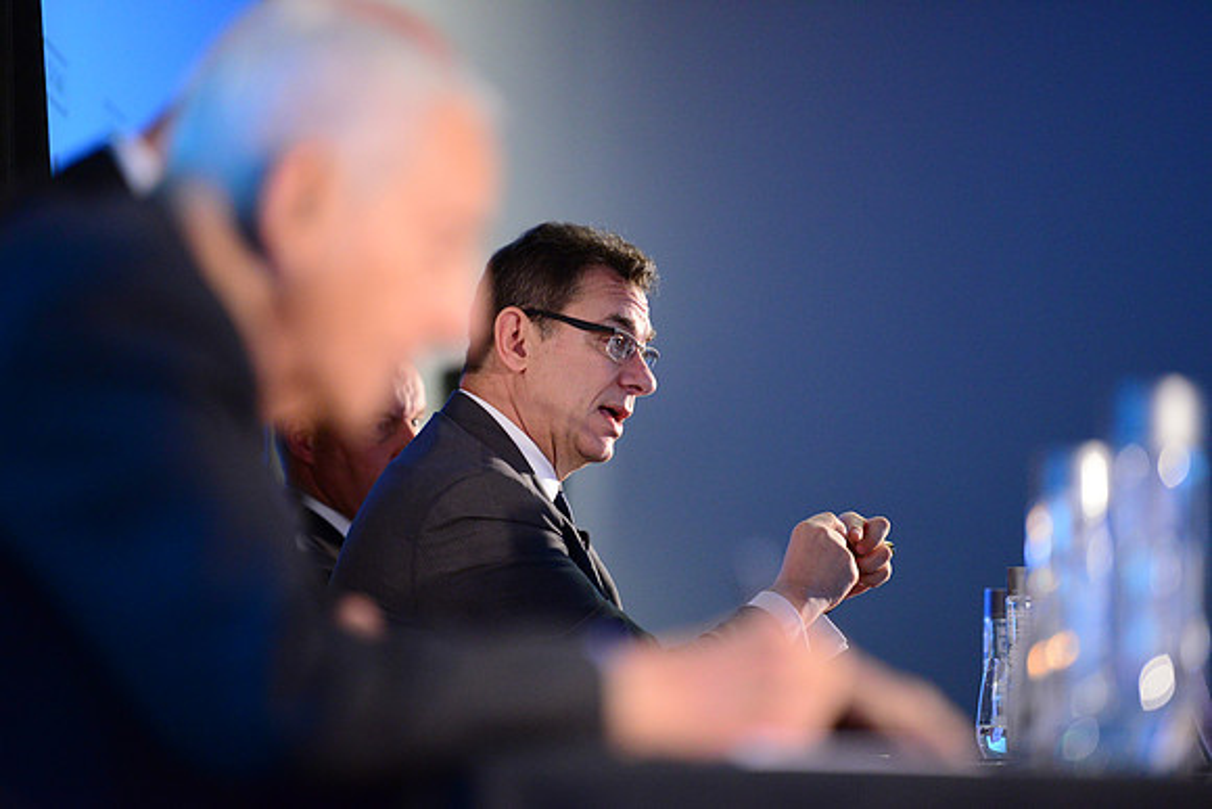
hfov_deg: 10.3
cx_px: 606
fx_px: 6735
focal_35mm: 200
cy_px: 404
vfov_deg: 6.9
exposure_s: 1/160
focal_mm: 200
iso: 4000
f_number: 2.8
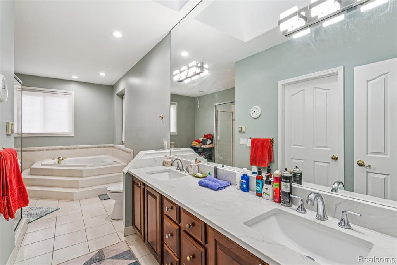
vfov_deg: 73.7
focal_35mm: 16
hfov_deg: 96.8
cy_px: 132
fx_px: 176
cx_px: 198
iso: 400
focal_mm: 16
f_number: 13
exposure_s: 1/5
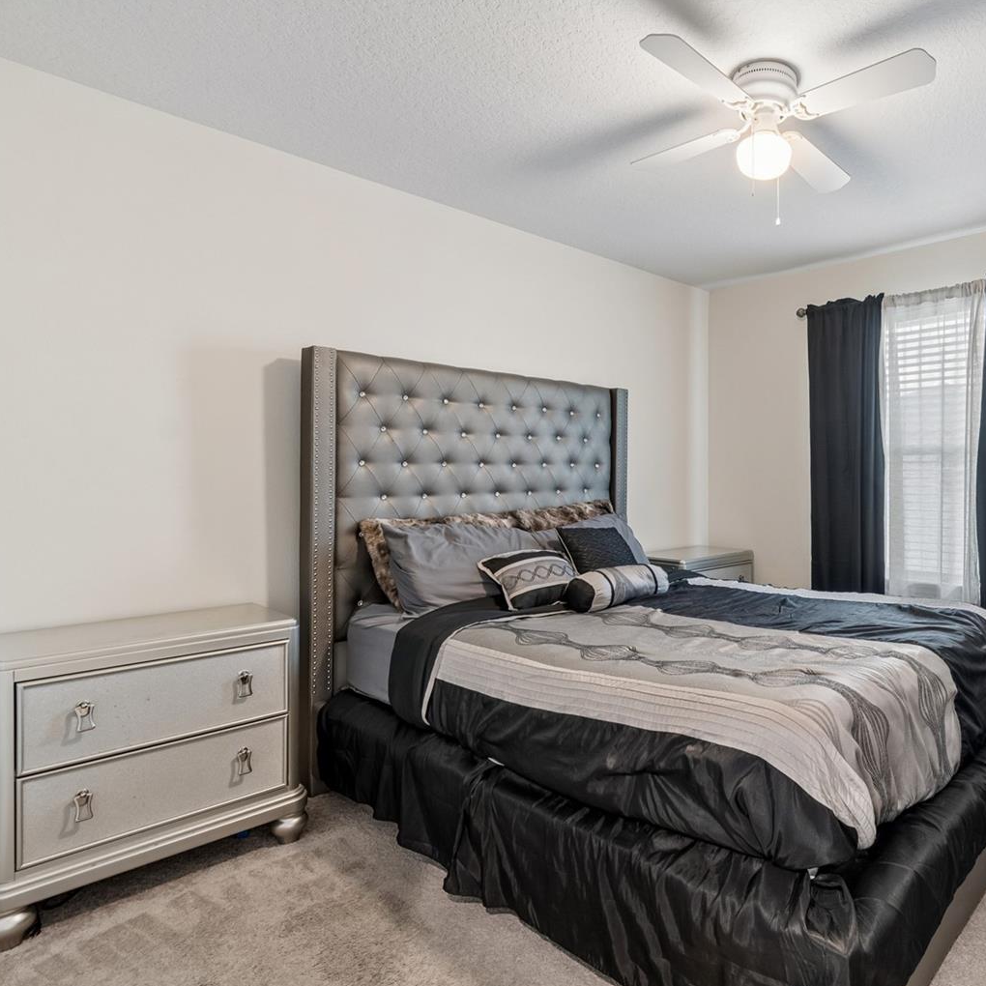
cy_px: 479
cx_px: 702
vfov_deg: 74.8
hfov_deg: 71.2
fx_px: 645
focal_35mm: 20
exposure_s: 1
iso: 100
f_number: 7.1
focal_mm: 10
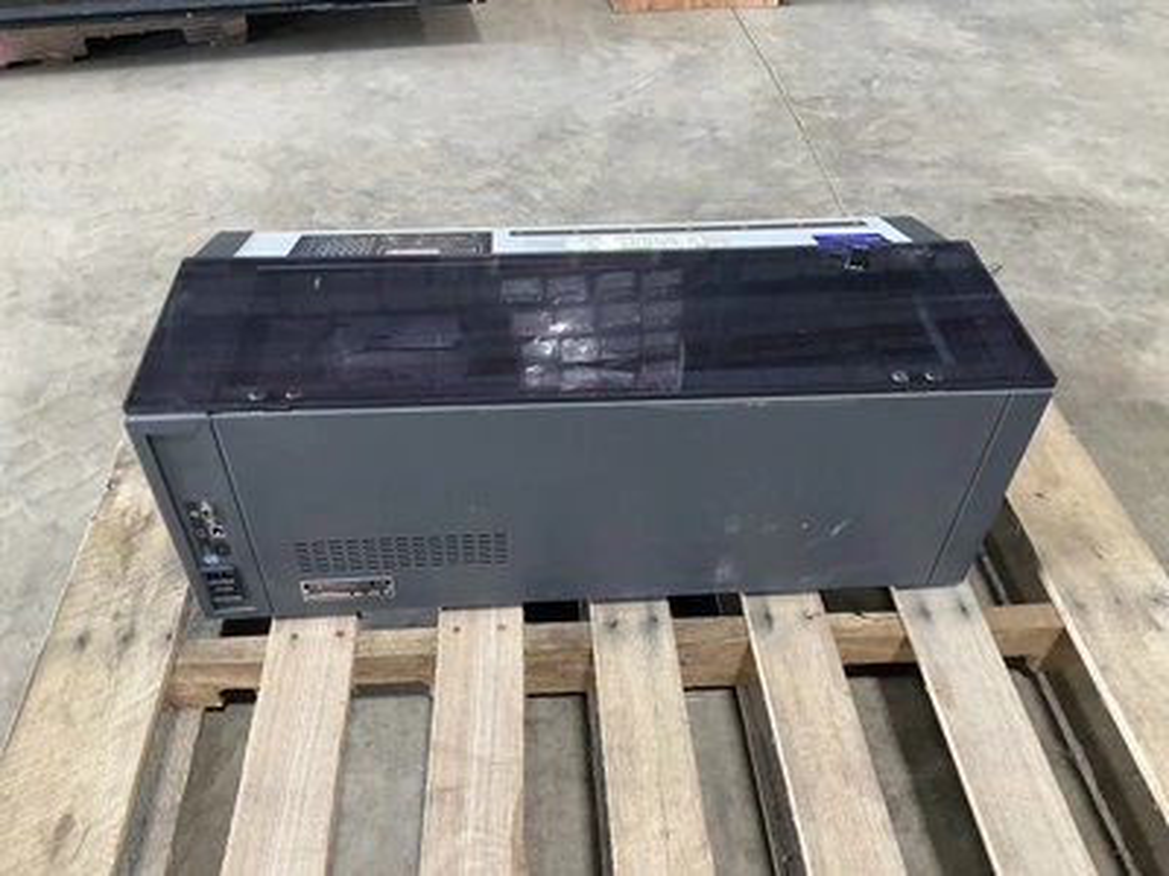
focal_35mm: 29
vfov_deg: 48.2
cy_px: 438
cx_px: 584
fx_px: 979
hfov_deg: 61.7
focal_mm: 3
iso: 160
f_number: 1.8
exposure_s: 1/60
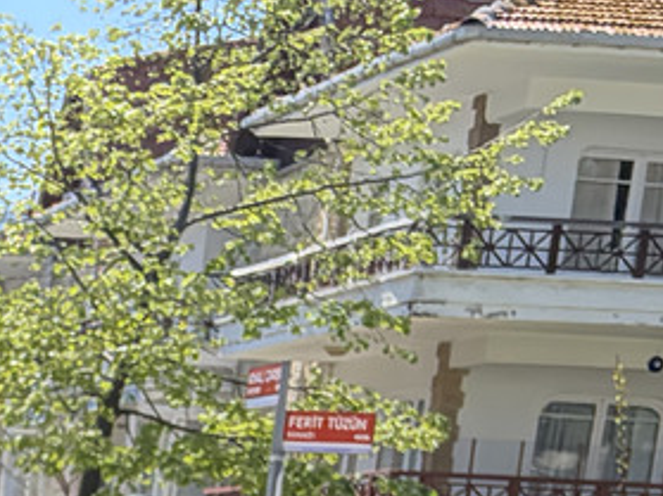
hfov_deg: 12.9
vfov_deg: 9.9
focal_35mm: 133
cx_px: -673
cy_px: 1147
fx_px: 2546
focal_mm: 5.96
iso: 64
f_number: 1.6
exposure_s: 1/2075
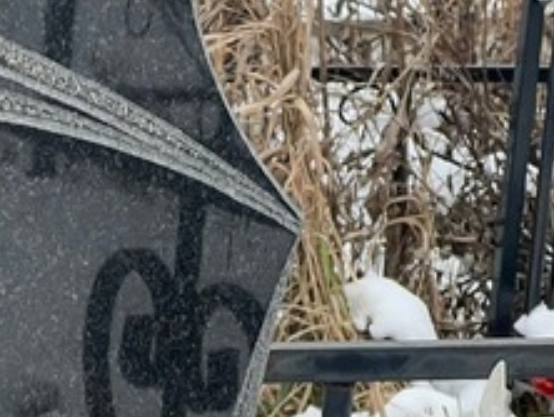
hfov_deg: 7.0
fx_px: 4438
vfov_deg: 5.3
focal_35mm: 277
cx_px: -432
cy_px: 634
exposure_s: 1/99
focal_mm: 9
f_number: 2.8
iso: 80
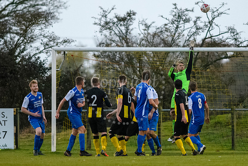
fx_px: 4522
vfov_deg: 2.1
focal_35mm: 656
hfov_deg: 3.1
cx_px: 137
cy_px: 92
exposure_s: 1/1500
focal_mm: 300
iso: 6400
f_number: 2.8
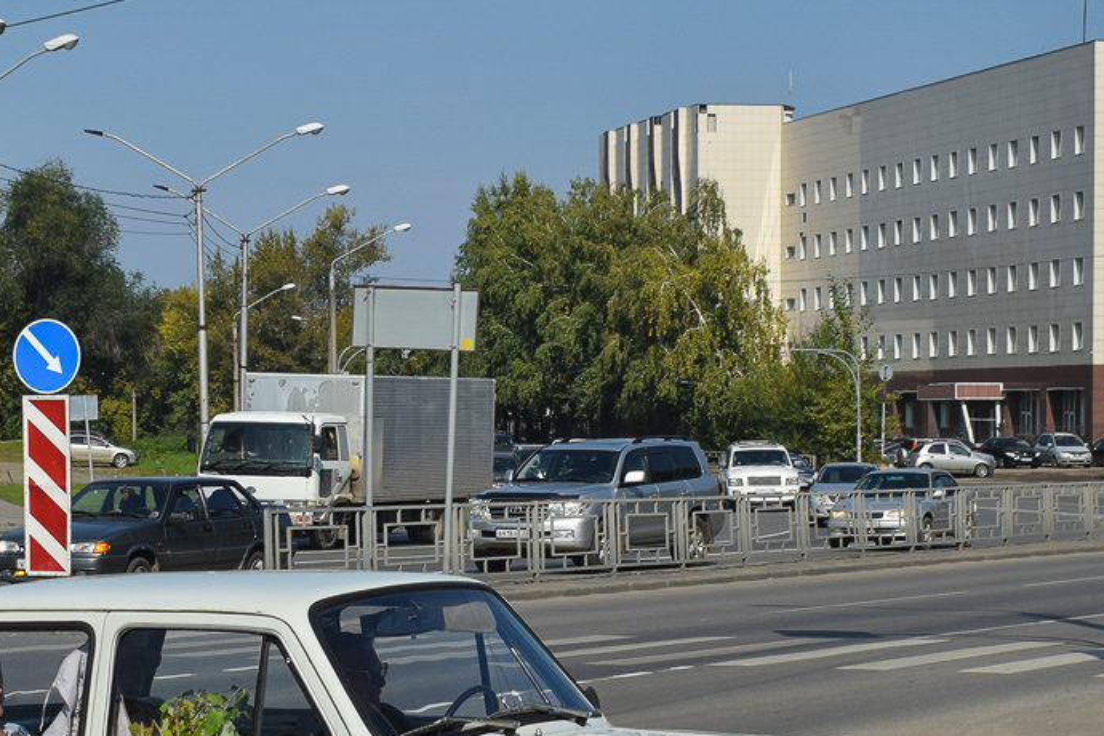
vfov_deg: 18.4
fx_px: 2238
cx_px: 342
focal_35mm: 73
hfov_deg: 27.5
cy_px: 638
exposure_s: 1/1250
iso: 200
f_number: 7.1
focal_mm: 28
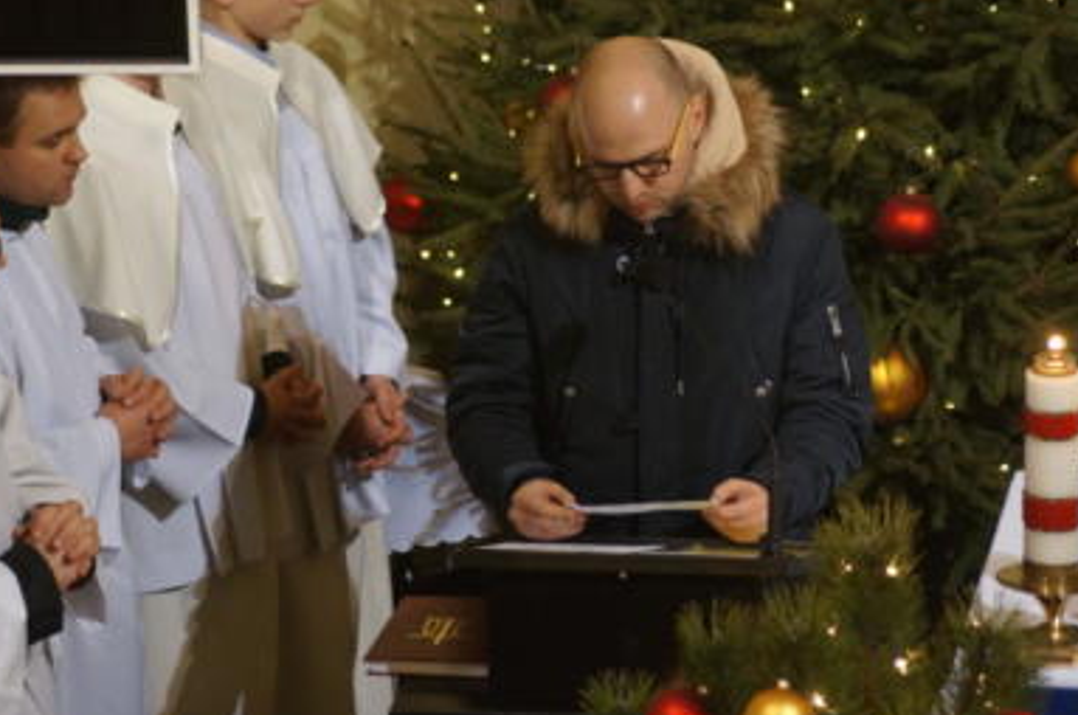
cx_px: 622
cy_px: 256
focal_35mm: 392
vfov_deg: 3.5
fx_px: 11718
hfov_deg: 5.3
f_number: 5.6
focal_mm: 200
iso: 800
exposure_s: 1/15
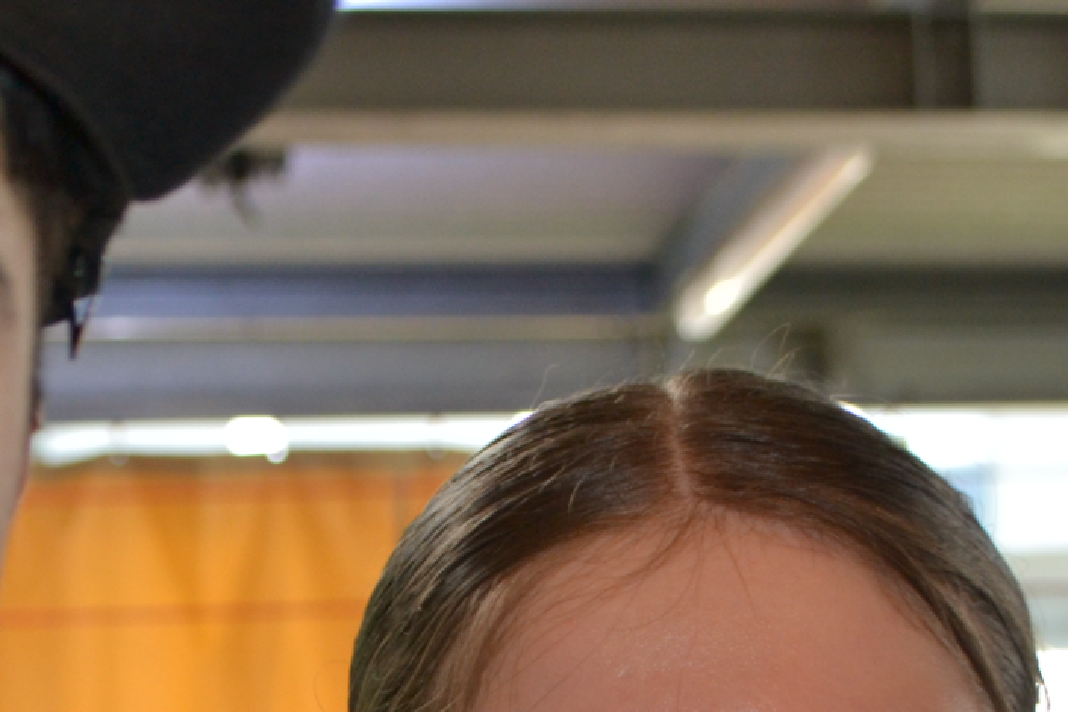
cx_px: 339
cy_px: 819
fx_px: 3619
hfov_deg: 16.7
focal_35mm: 122
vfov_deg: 11.1
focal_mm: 28
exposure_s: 1/60
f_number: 4.5
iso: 560
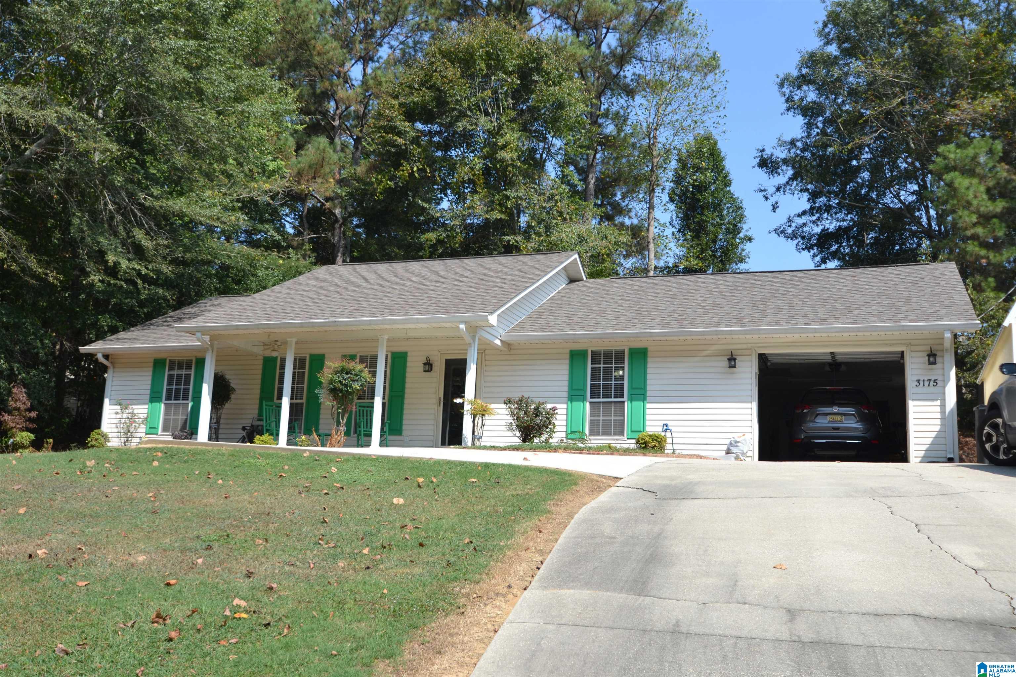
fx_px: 1016
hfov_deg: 53.1
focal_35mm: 36
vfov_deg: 36.9
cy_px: 338
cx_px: 508
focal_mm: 24
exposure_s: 1/200
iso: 100
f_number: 7.1
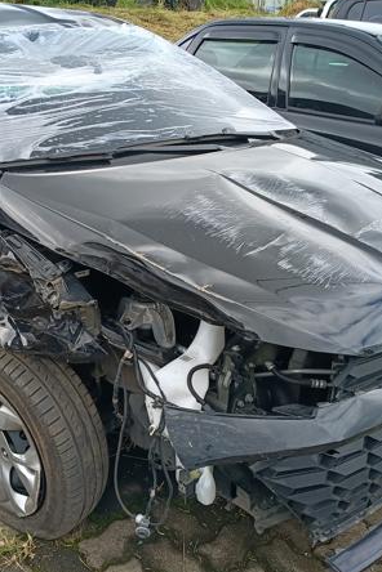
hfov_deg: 33.9
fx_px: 621
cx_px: 123
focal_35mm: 39
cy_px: 292
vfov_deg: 49.5
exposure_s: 1/409
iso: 151
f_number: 1.8
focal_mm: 4.81
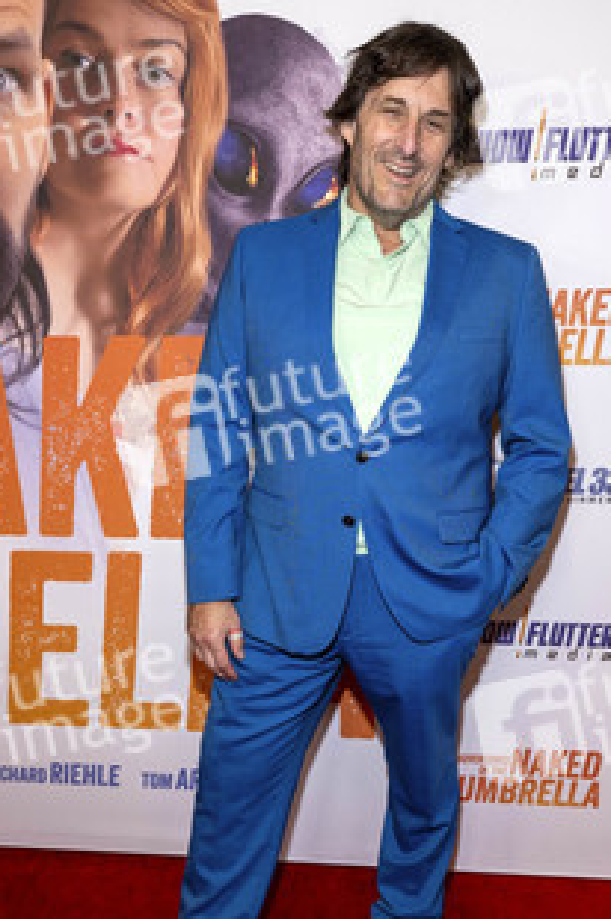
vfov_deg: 59.7
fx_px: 791
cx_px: 356
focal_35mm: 31
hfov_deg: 42.1
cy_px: 566
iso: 800
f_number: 5.6
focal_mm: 24
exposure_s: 1/200
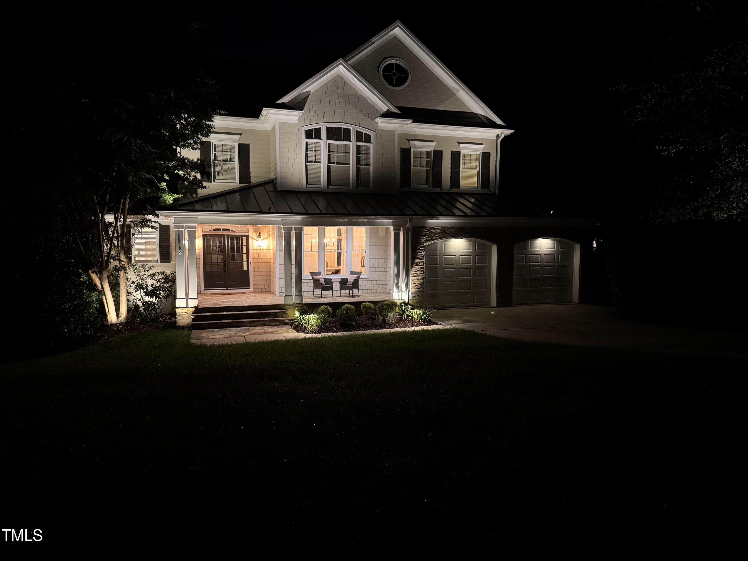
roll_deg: -0.1
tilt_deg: -5.2
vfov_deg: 56.8
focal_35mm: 24
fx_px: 519
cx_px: 374
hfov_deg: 71.6
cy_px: 280
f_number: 1.78
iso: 1250
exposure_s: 1/30
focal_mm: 6.76
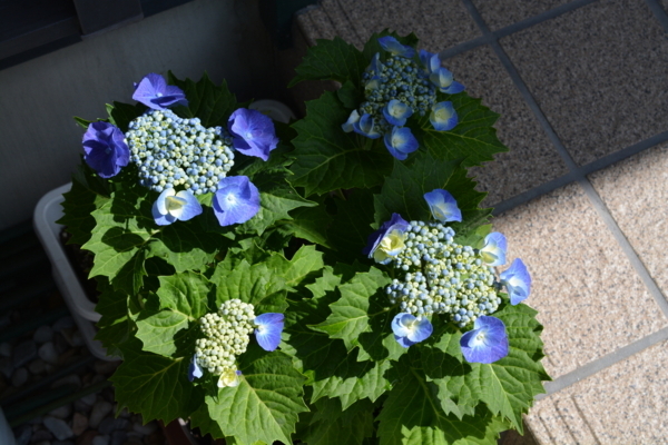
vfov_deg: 22.6
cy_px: 222
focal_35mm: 60
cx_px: 334
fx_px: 1113
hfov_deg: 33.4
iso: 400
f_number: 10
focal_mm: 40
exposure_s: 1/400
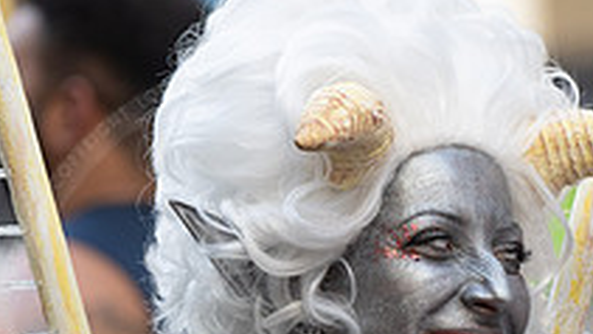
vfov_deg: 2.4
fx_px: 7898
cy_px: 396
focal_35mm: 502
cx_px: 363
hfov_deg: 4.3
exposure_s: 1/1000
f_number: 2.8
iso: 1000
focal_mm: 150
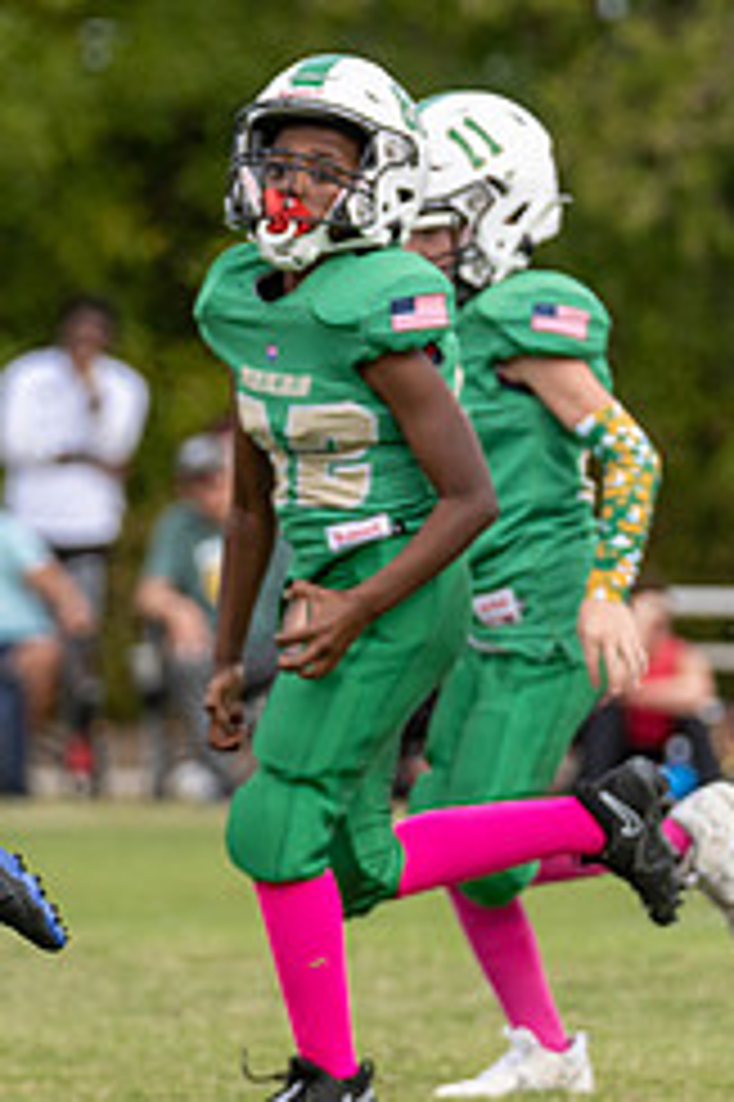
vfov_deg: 4.0
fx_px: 15680
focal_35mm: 512
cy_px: 824
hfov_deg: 2.7
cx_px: -302
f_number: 3.5
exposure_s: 1/1250
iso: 200
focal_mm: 156
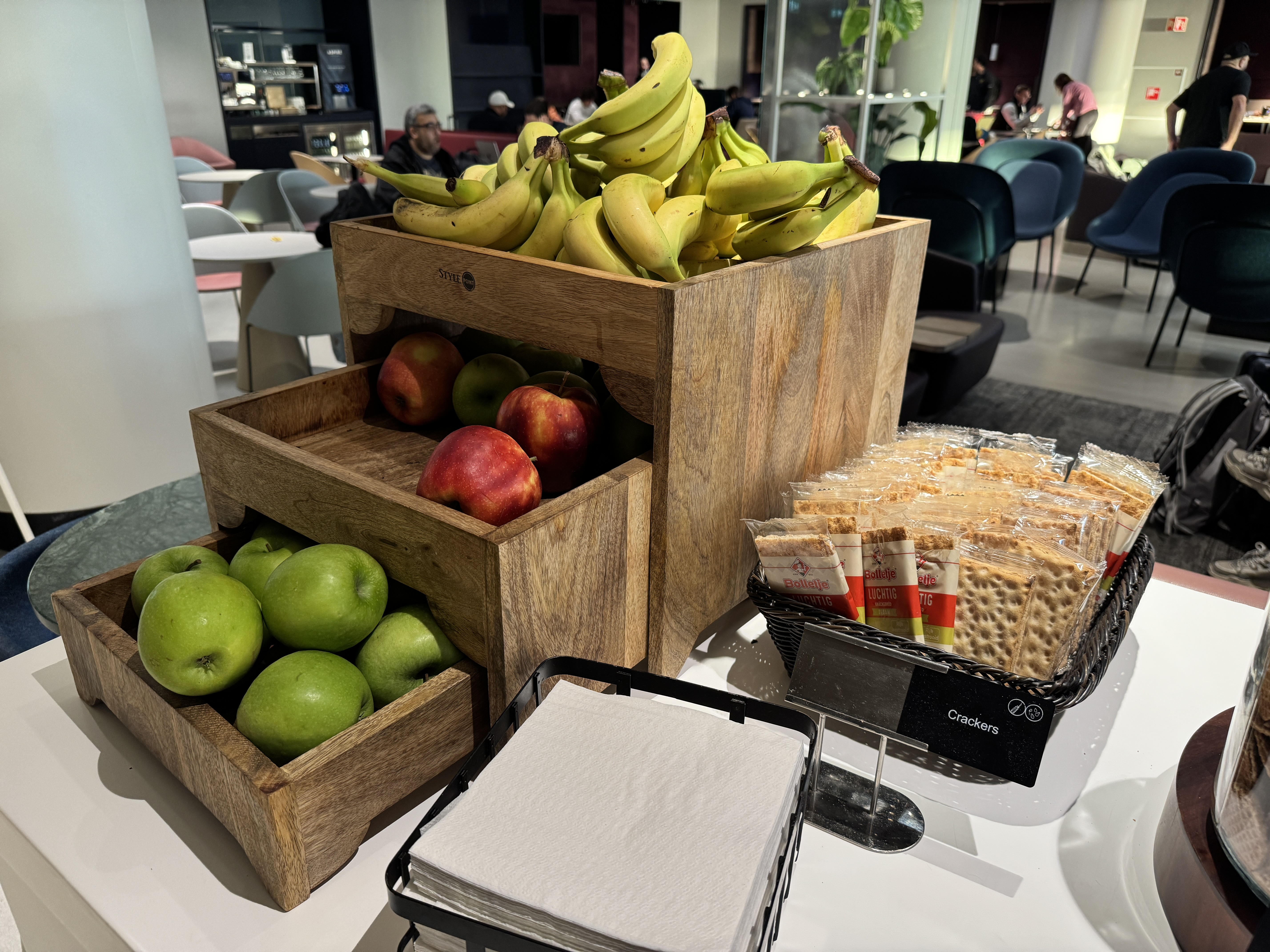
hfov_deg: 71.6
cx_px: 635
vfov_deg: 56.8
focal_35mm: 24
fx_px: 881
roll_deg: -0.9
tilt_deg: -24.4
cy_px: 476
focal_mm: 6.76
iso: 200
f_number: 1.78
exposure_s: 1/75
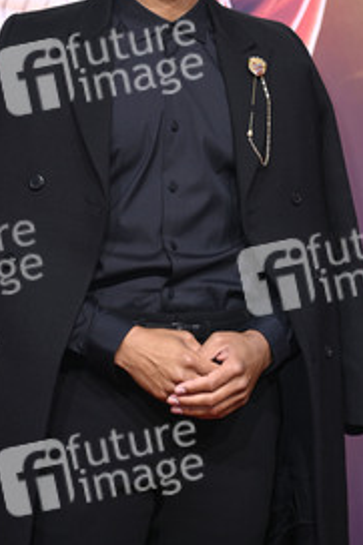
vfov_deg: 9.7
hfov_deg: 6.4
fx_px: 3225
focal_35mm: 213
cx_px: 158
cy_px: 168
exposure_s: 1/250
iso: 500
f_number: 5.6
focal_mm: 145
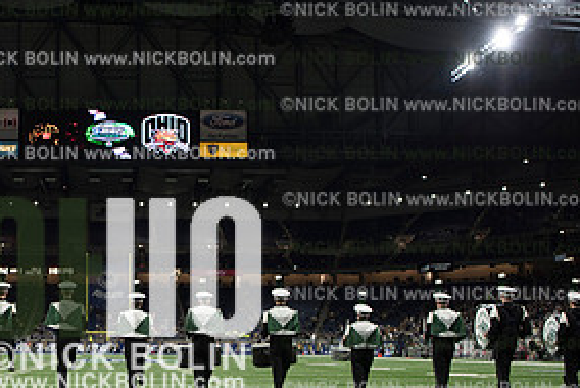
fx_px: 790
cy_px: 295
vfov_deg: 27.2
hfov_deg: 38.8
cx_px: 116
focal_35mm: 49
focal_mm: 24
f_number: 2.8
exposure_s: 1/1250
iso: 1250
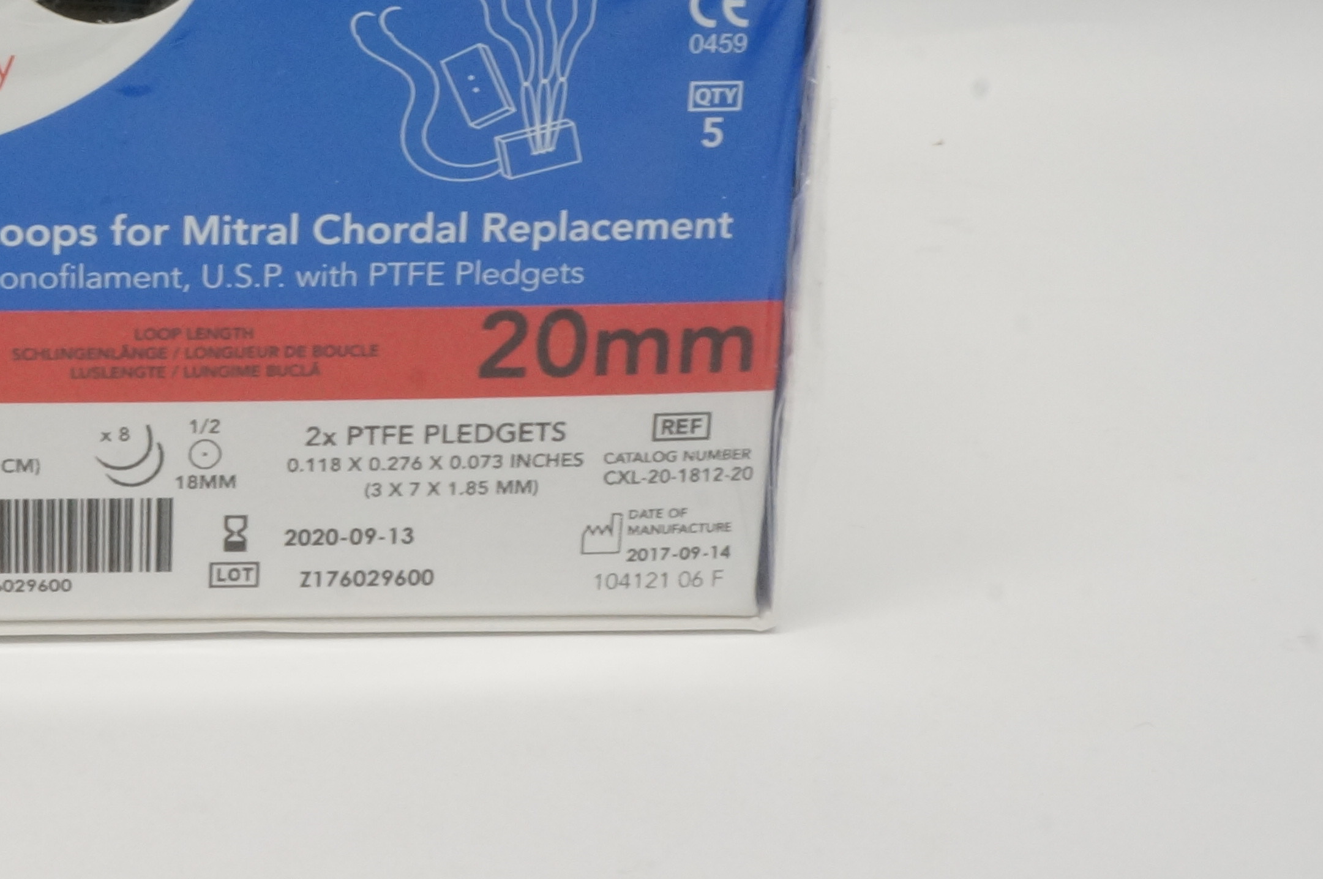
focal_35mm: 75
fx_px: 2753
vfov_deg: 18.0
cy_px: 220
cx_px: 118
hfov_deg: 26.1
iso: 800
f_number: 25
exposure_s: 1/8
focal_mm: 22
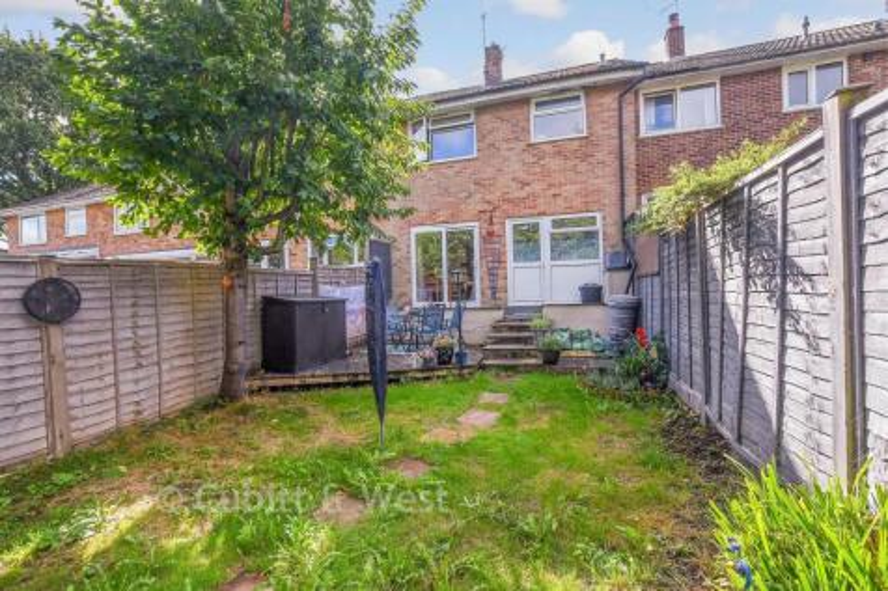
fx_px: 370
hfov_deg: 100.4
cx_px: 444
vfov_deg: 77.3
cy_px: 296
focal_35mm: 15
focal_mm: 10
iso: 400
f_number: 8
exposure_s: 1/200
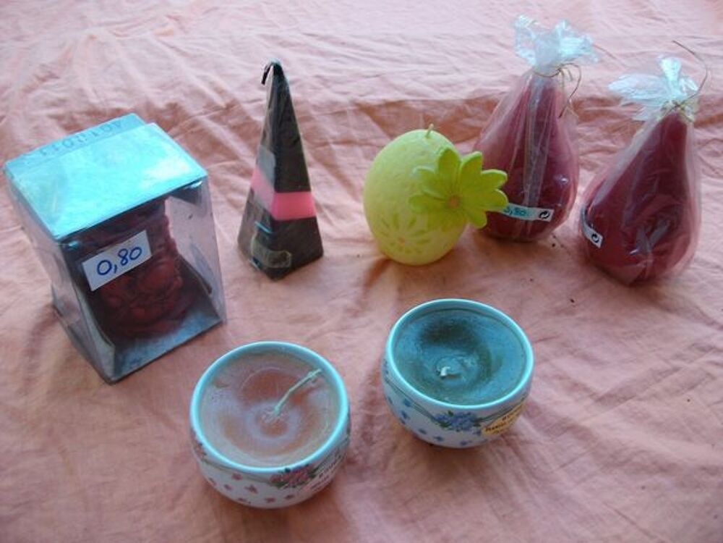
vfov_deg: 44.2
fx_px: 668
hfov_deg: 56.8
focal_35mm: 32
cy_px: 272
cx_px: 362
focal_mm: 5.7
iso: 92
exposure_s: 1/40
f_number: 2.9
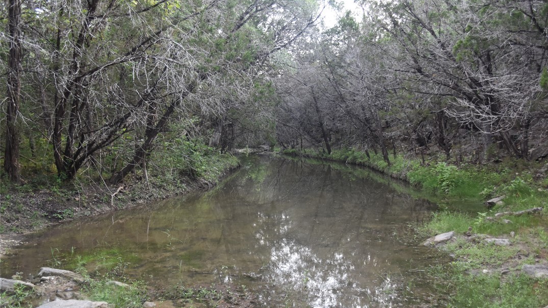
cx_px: 277
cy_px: 181
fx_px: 508
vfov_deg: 33.6
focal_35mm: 35
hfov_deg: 56.6
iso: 640
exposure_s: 1/250
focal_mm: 22
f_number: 3.8
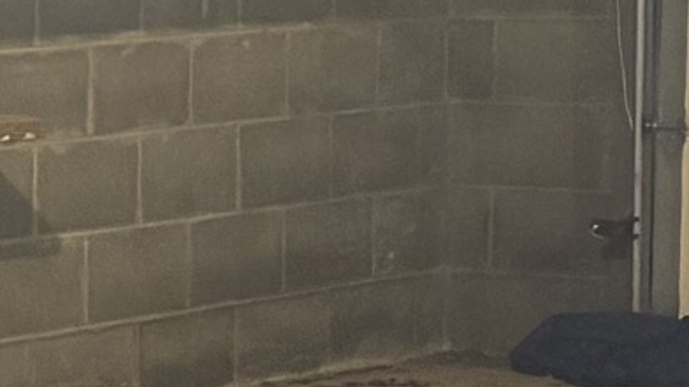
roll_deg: +1.0
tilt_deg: -9.0
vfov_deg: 5.4
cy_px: 529
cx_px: -559
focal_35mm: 222
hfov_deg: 9.3
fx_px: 4054
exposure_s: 1/30
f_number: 1.6
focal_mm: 5.96
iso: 800
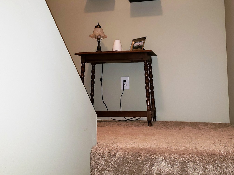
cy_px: 65
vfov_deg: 38.4
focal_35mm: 37
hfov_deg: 49.7
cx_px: 145
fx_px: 250
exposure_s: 1/24
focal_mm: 4.3
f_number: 1.5
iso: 100
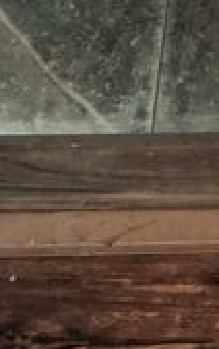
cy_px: -163
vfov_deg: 8.2
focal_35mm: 250
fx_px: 2378
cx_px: 1169
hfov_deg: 4.4
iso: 1250
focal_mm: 23
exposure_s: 1/160
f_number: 4
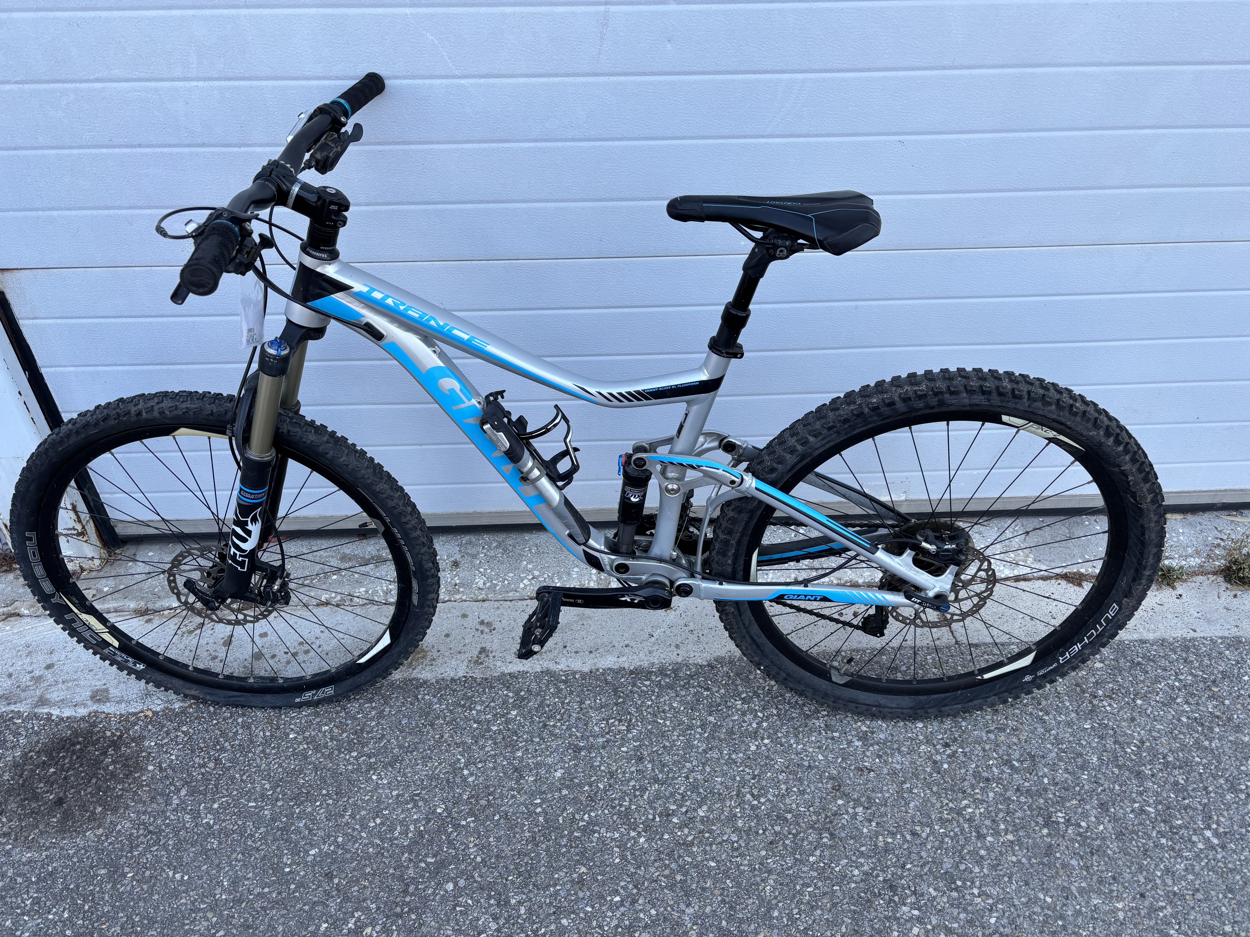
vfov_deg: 53.1
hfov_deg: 67.3
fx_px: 939
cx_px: 625
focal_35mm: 26
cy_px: 468
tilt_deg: -37.6
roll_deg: +0.8
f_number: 1.6
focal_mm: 5.96
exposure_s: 1/473
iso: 50
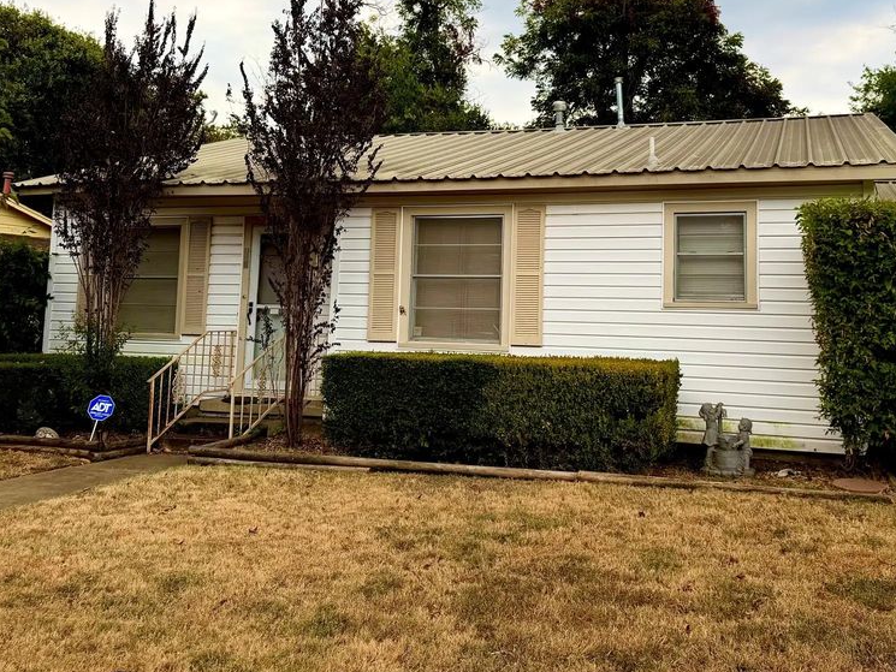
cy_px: 216
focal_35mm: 33
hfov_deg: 55.0
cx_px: 533
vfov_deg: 42.3
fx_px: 854
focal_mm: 6.76
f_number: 1.78
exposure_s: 1/2000
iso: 80
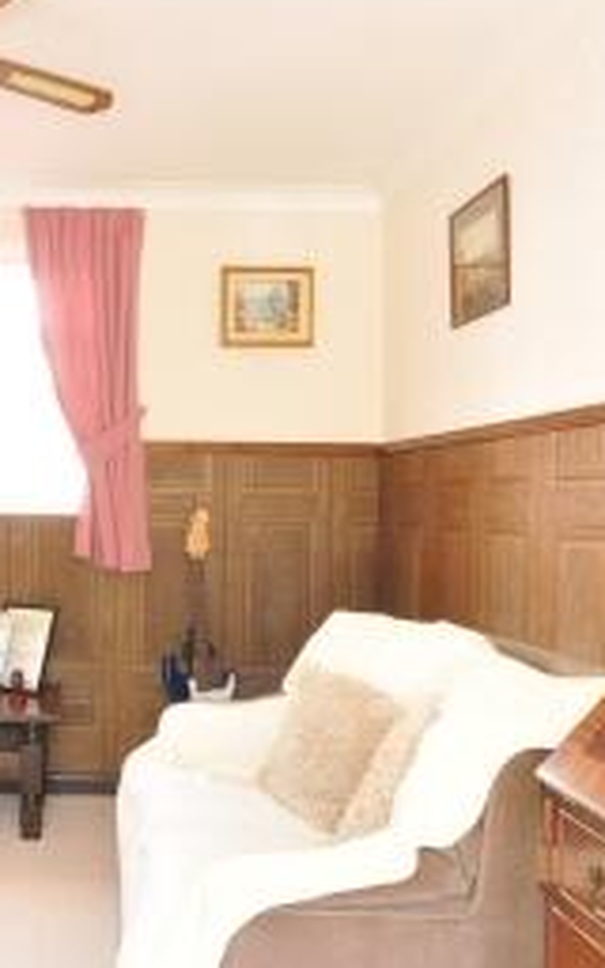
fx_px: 976
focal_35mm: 37
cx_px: 113
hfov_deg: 33.4
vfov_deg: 52.7
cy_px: 484
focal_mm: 10
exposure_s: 1
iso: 200
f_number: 11
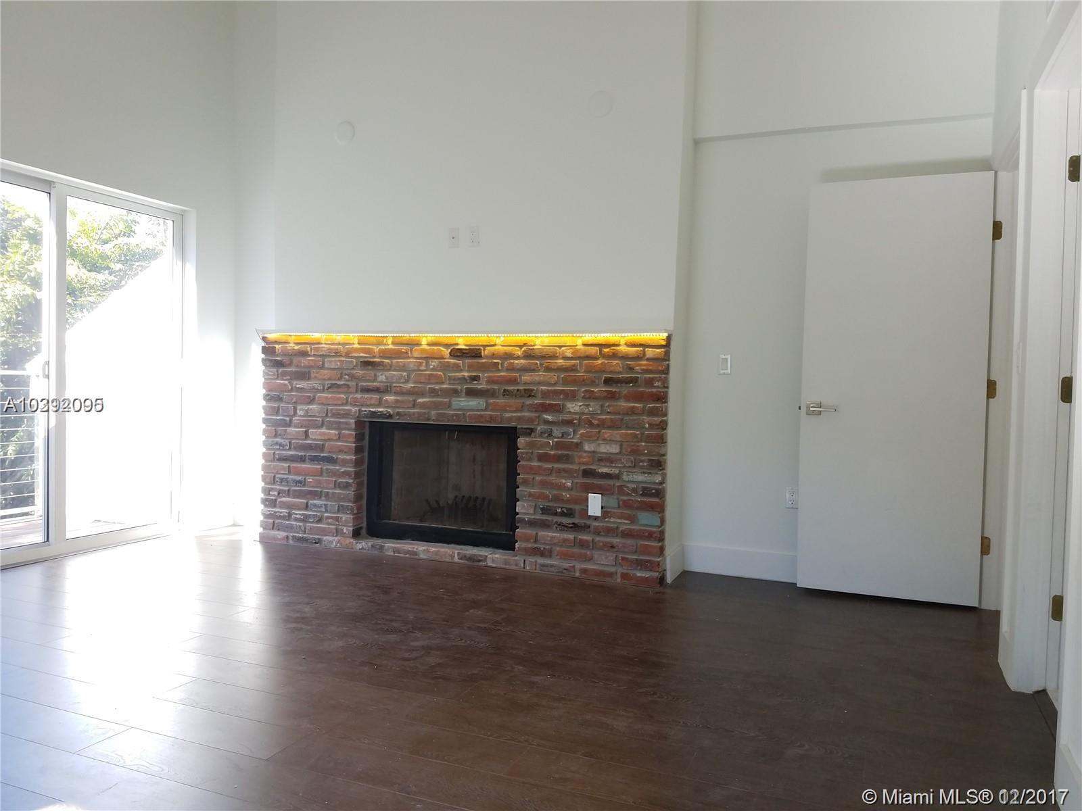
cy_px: 406
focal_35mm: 26
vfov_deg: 53.1
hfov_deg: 67.3
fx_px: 813
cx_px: 541
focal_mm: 4.2
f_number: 1.7
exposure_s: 1/60
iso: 40
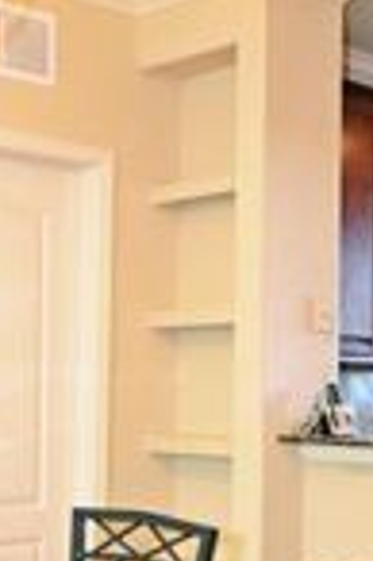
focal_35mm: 71
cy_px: 461
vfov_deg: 27.9
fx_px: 1103
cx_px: 108
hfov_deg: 19.1
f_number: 4.5
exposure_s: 1/60
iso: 3200
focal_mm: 13
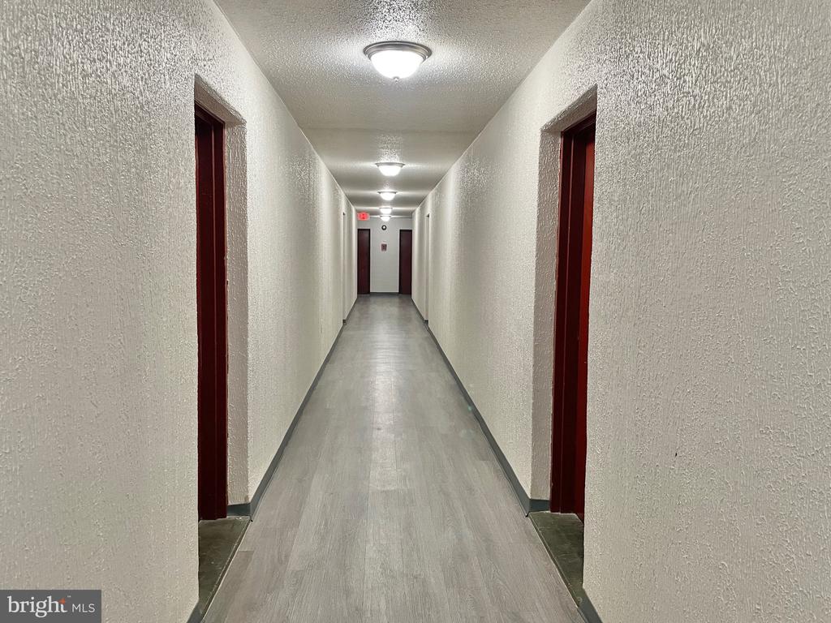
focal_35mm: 26
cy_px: 312
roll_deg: -0.8
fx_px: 624
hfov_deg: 67.3
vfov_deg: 53.1
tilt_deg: -4.4
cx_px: 416
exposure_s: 1/60
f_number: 1.6
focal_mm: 4.2
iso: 160
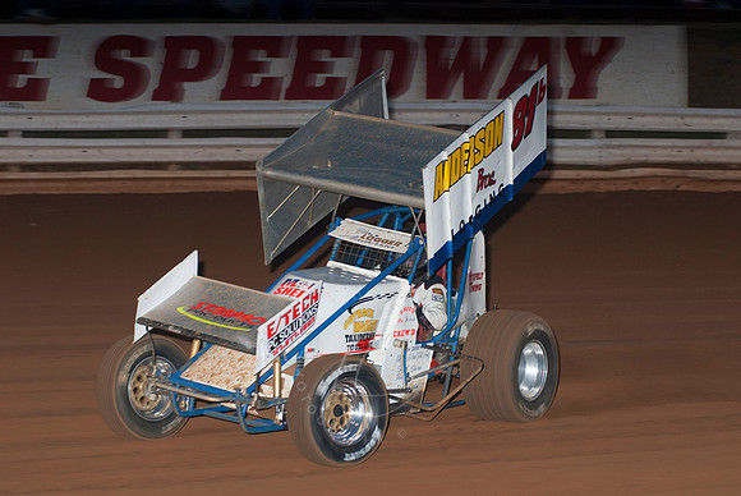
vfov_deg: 11.4
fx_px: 2472
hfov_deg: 17.0
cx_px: 370
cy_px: 248
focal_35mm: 120
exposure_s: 1/400
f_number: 4
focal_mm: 80
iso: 200
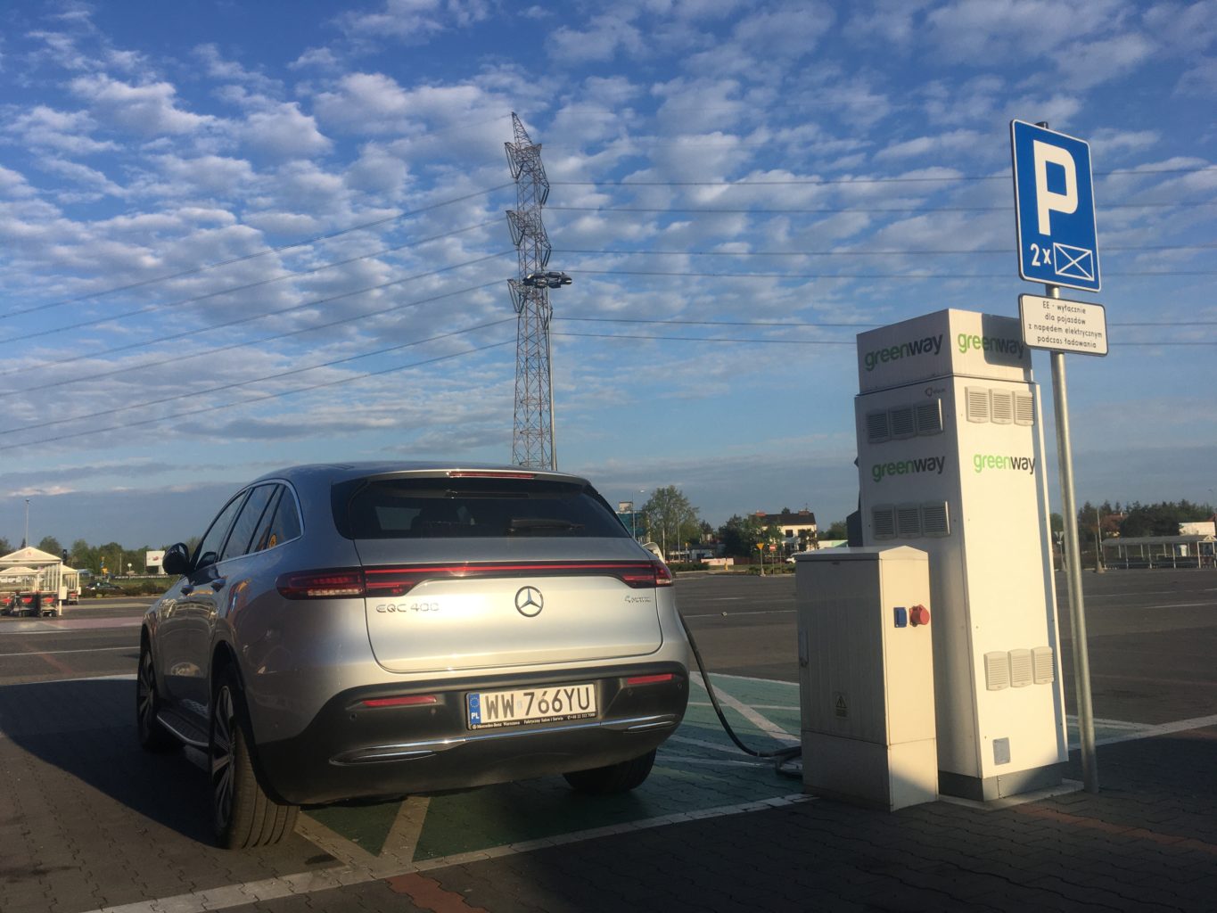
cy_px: 456
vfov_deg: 48.2
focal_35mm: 29
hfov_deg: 61.7
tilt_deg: +5.9
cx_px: 608
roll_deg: +2.1
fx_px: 1020
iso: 25
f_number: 2.2
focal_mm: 4.15
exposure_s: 1/1637
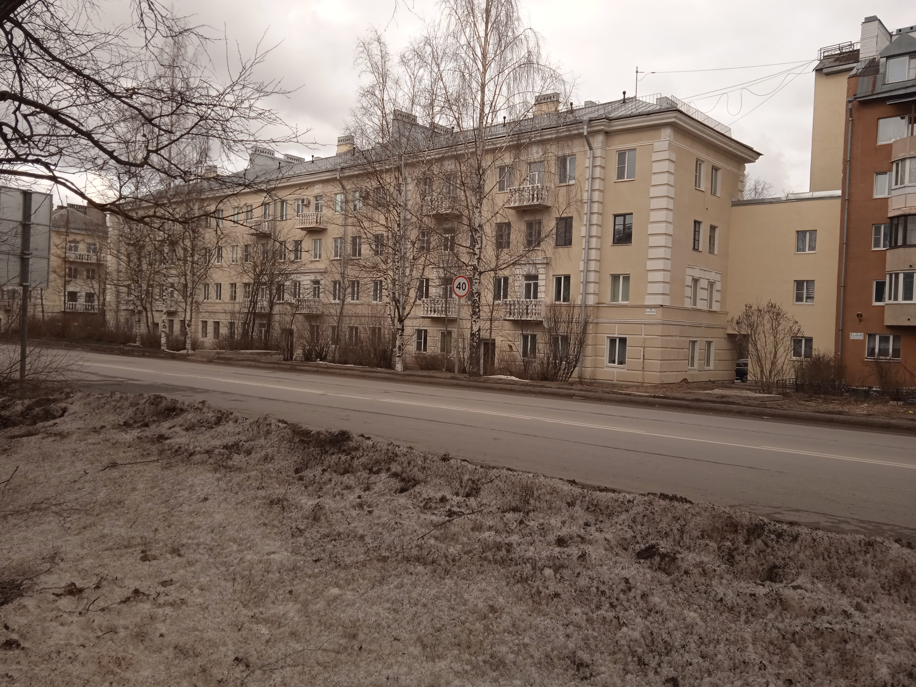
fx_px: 741
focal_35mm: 28
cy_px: 344
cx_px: 458
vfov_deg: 49.7
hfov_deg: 63.4
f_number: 2.2
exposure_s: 1/390
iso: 111
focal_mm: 3.43
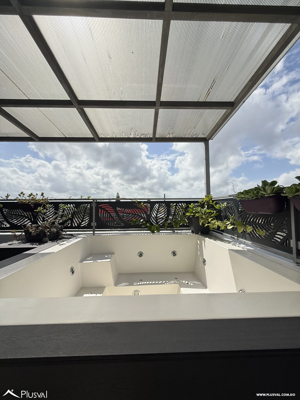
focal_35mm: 14
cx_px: 150
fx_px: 162
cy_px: 200
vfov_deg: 102.1
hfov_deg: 85.7
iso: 50
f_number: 2.2
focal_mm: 2.22
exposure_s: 1/3460
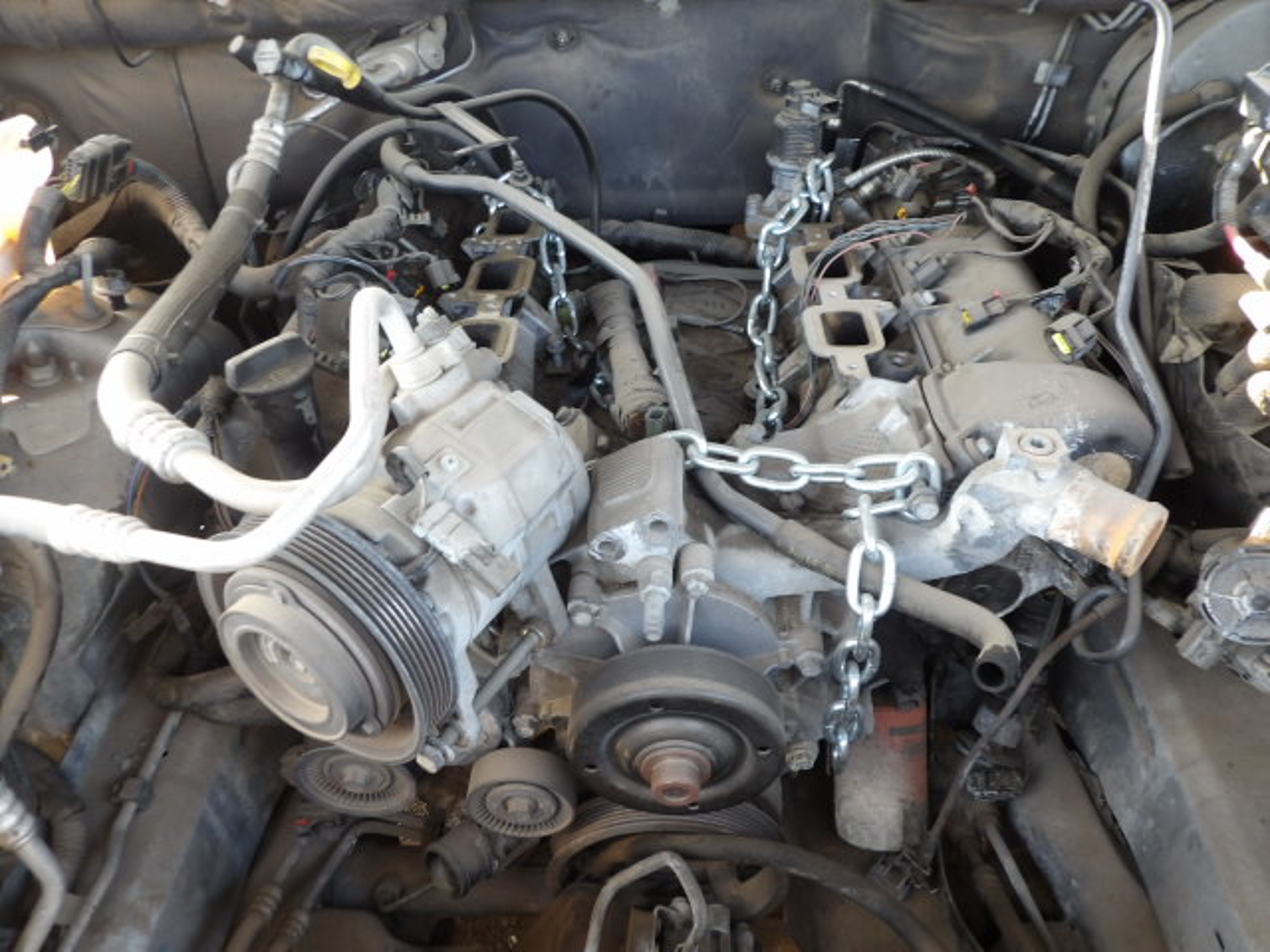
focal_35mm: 24
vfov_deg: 56.8
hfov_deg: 71.6
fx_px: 881
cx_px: 635
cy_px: 476
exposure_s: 1/33
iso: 122
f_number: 3.2
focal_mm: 4.3
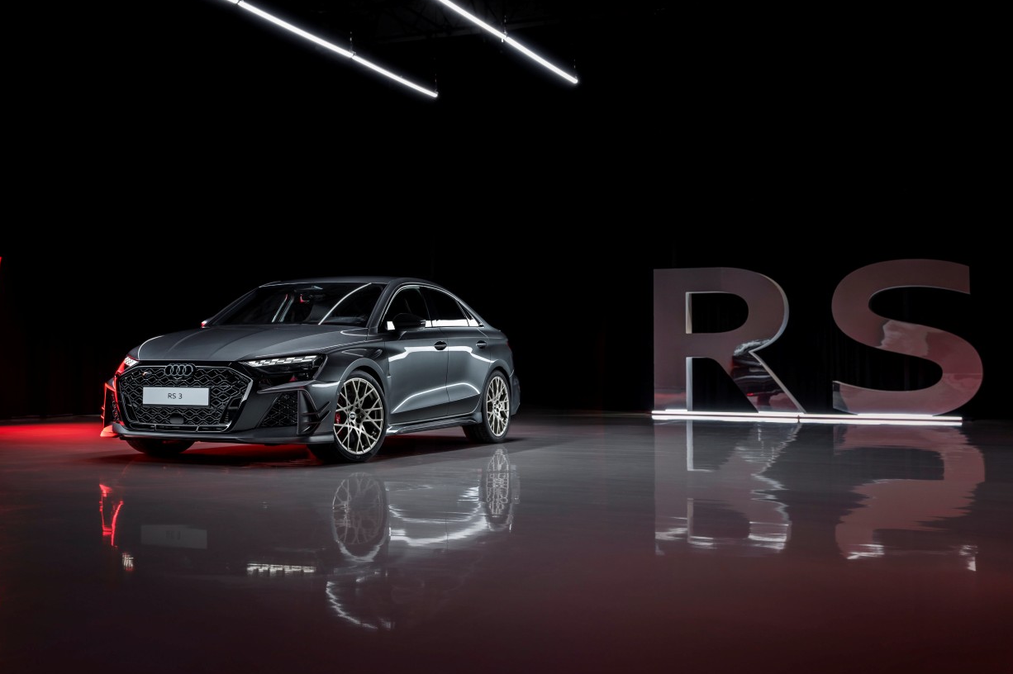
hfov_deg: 43.3
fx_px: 1266
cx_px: 386
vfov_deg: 29.8
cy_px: 303
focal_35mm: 45
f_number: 5.6
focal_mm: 34
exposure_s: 1/20
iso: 160
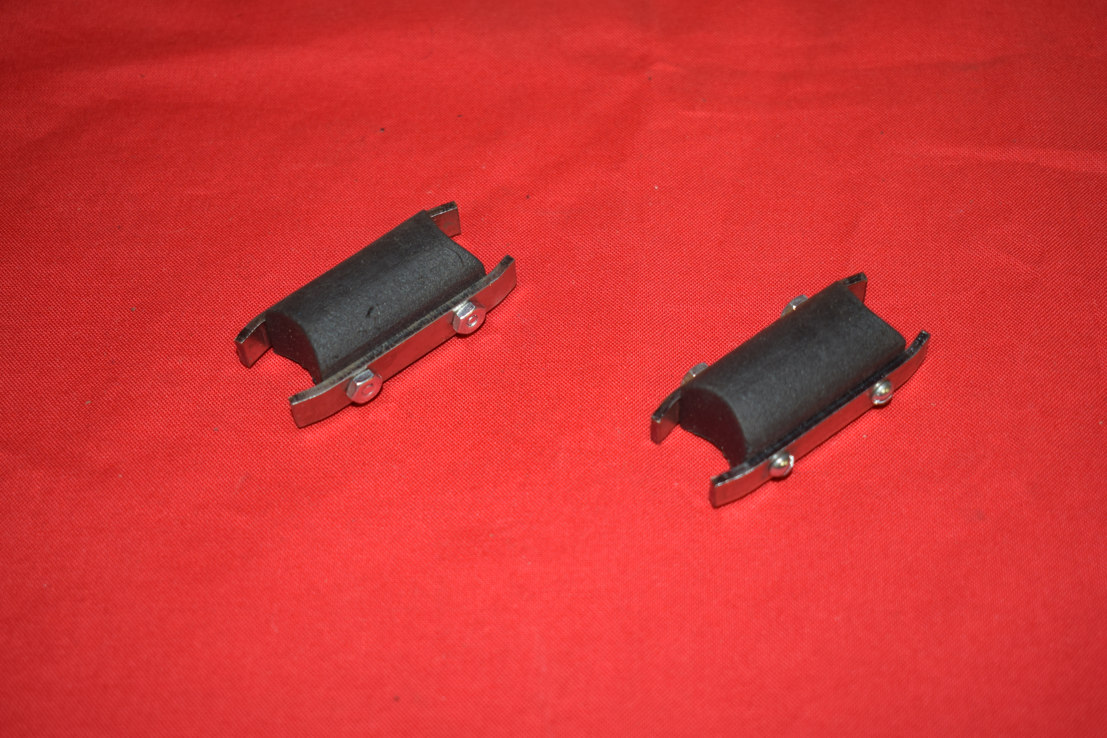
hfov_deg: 37.8
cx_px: 554
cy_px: 369
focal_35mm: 52
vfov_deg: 25.8
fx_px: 1615
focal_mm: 35
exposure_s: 1/25
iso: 160
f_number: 5
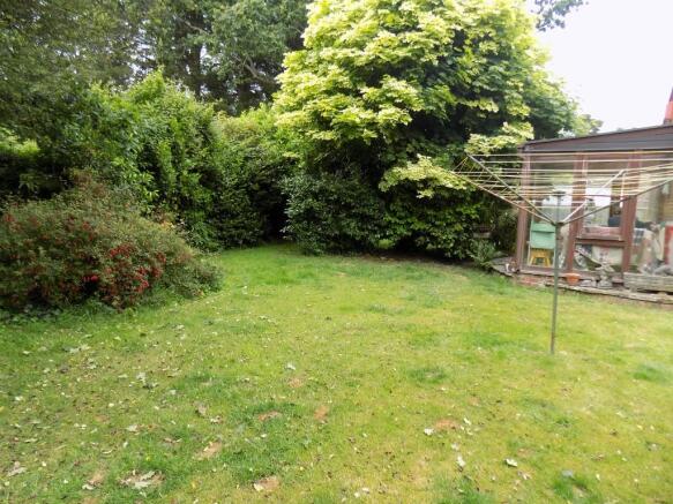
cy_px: 252
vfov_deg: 58.9
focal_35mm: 23
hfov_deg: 73.9
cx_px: 336
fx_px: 447
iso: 80
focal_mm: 4
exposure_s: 1/40
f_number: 3.1
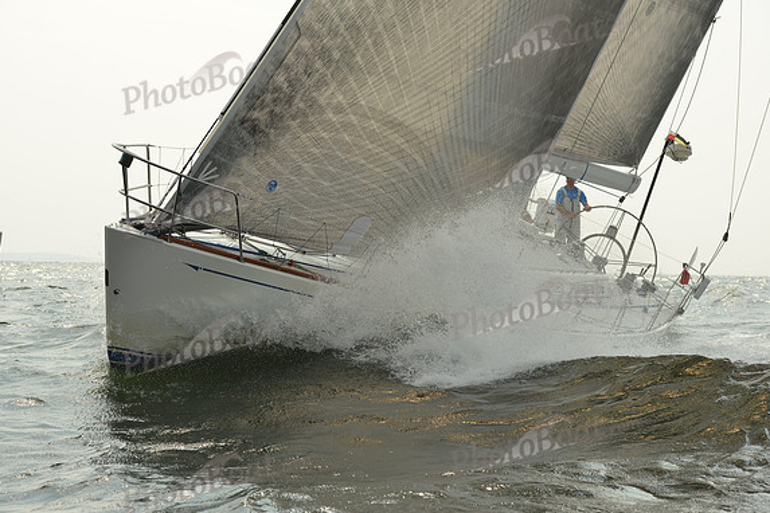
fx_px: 1775
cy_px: 254
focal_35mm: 83
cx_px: 382
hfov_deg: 24.5
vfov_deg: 16.5
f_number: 9
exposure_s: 1/1250
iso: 320
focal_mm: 82
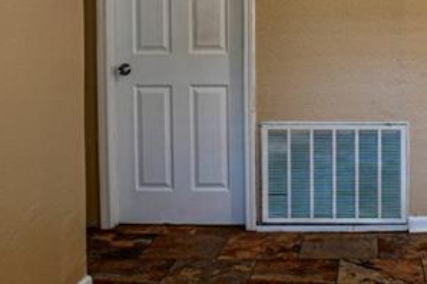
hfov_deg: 33.7
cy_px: 32
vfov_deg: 23.3
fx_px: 672
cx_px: 371
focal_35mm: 57
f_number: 10
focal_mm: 11
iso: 80
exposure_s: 1/10
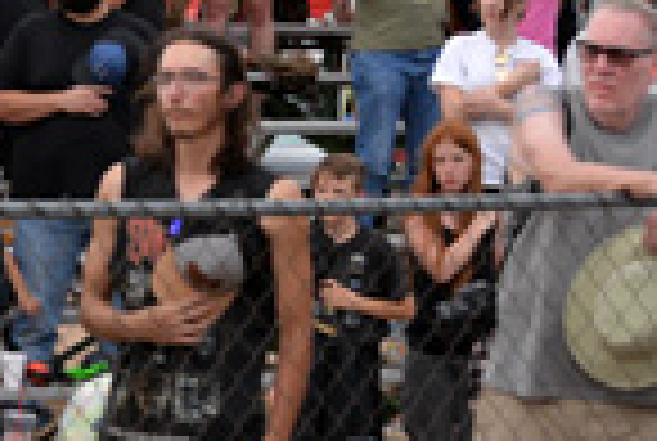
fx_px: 4371
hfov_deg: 8.6
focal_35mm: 239
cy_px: -144
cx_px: 202
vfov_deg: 5.7
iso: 400
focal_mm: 70
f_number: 4.5
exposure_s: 1/1000
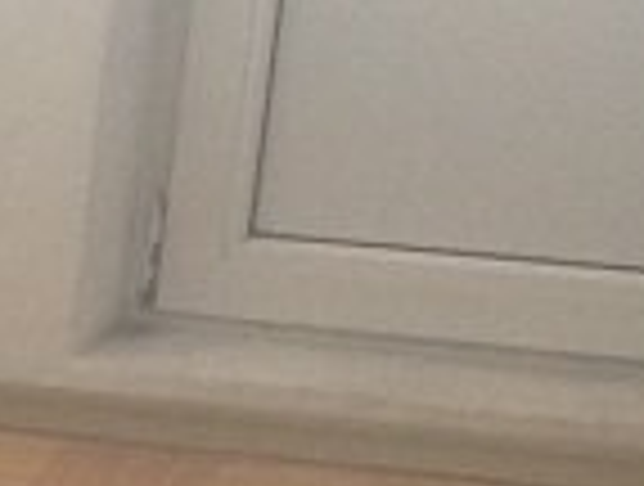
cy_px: 1318
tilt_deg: -28.2
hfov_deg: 7.6
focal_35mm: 230
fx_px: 4290
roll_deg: +2.8
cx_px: -1216
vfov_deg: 6.1
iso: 125
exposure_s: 1/20
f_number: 2.4
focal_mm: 4.12
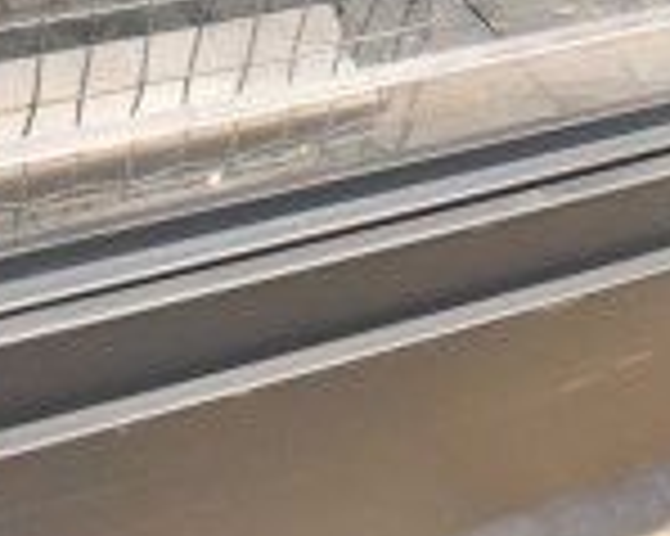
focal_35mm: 104
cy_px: -277
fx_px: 2061
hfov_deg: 18.5
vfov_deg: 13.9
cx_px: 369
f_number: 4.5
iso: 6400
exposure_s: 1/80
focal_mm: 18
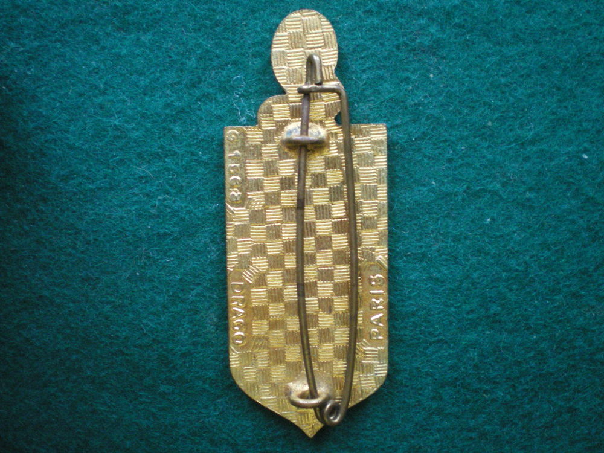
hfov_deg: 49.0
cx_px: 302
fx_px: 663
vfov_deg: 37.7
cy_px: 226
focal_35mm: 38
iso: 400
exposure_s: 1/13
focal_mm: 6.3
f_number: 3.1
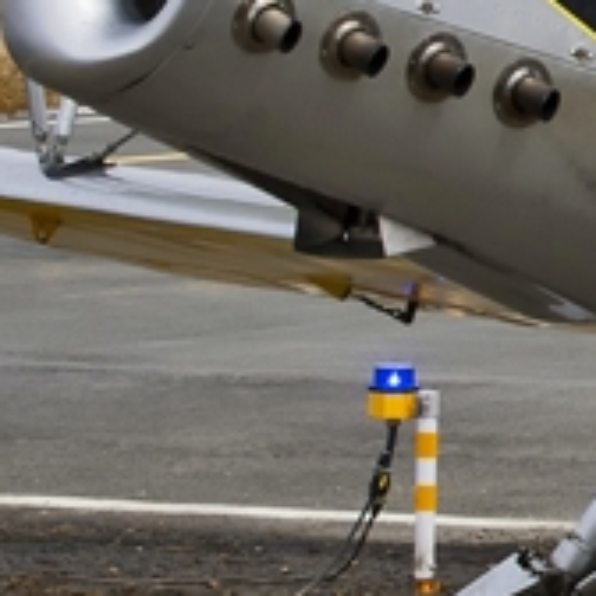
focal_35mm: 425
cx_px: 1586
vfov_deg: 4.1
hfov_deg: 4.0
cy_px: -28
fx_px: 8279
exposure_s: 1/320
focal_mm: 70
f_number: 16
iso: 400
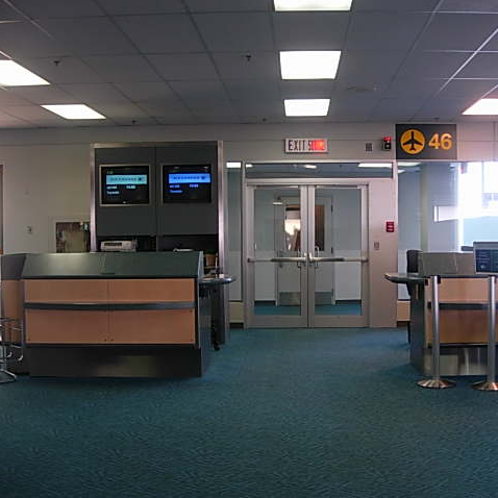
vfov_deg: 37.6
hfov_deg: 37.3
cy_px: 249
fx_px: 732
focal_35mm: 45
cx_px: 315
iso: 79
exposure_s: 1/36.9
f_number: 2.8
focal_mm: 7.8
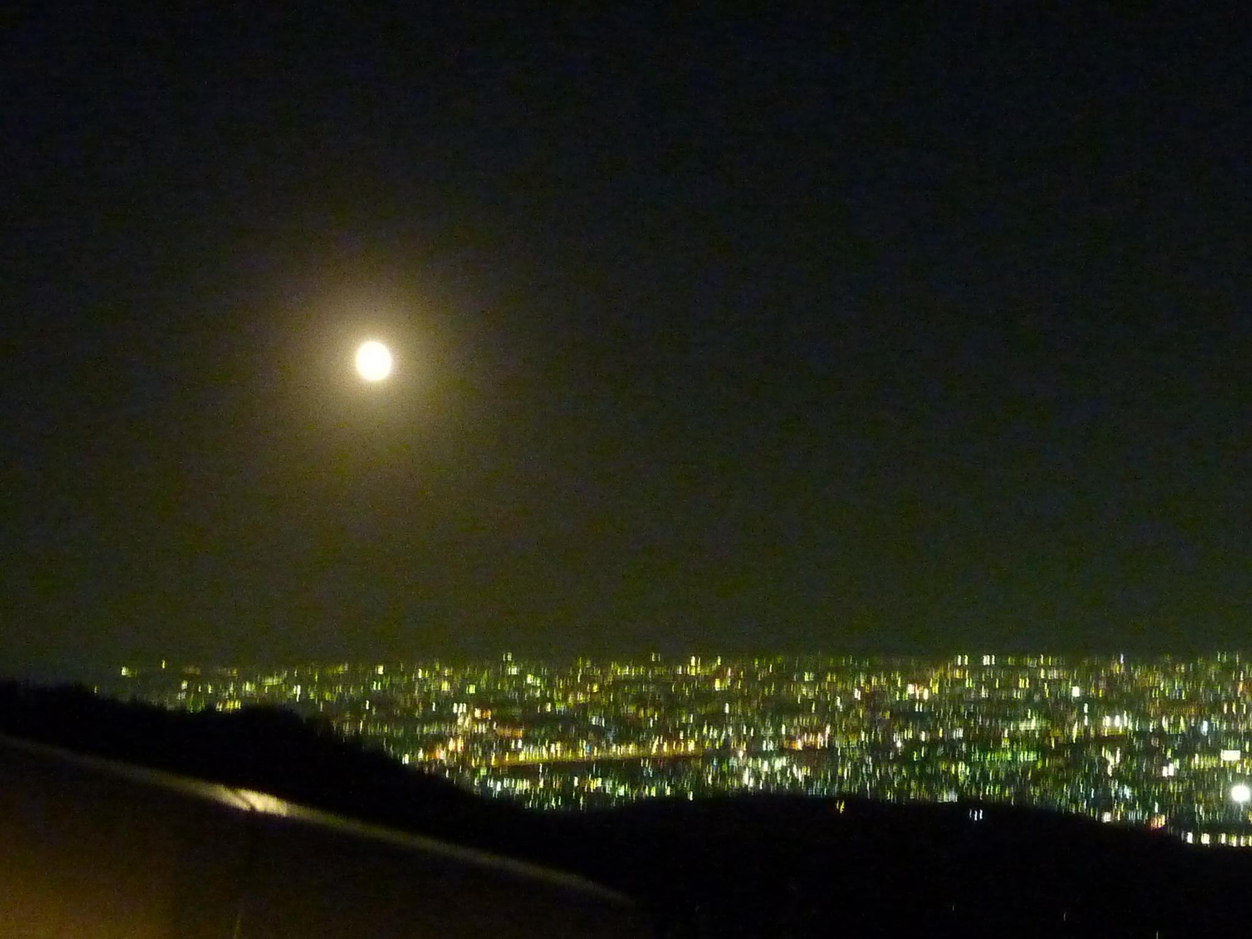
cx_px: 626
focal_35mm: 87
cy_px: 470
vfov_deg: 17.0
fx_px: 3147
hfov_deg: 22.5
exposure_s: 1/2.5
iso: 800
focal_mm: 7.9
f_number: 3.8
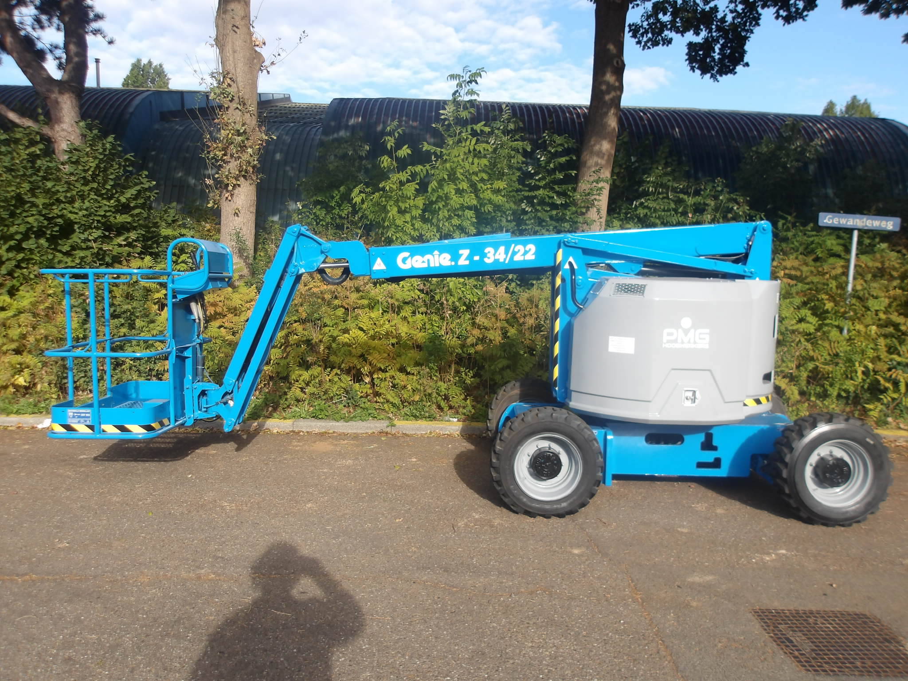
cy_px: 340
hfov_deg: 65.3
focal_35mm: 27
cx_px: 454
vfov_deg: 51.4
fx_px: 708
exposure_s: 1/599
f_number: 3
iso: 100
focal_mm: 4.9
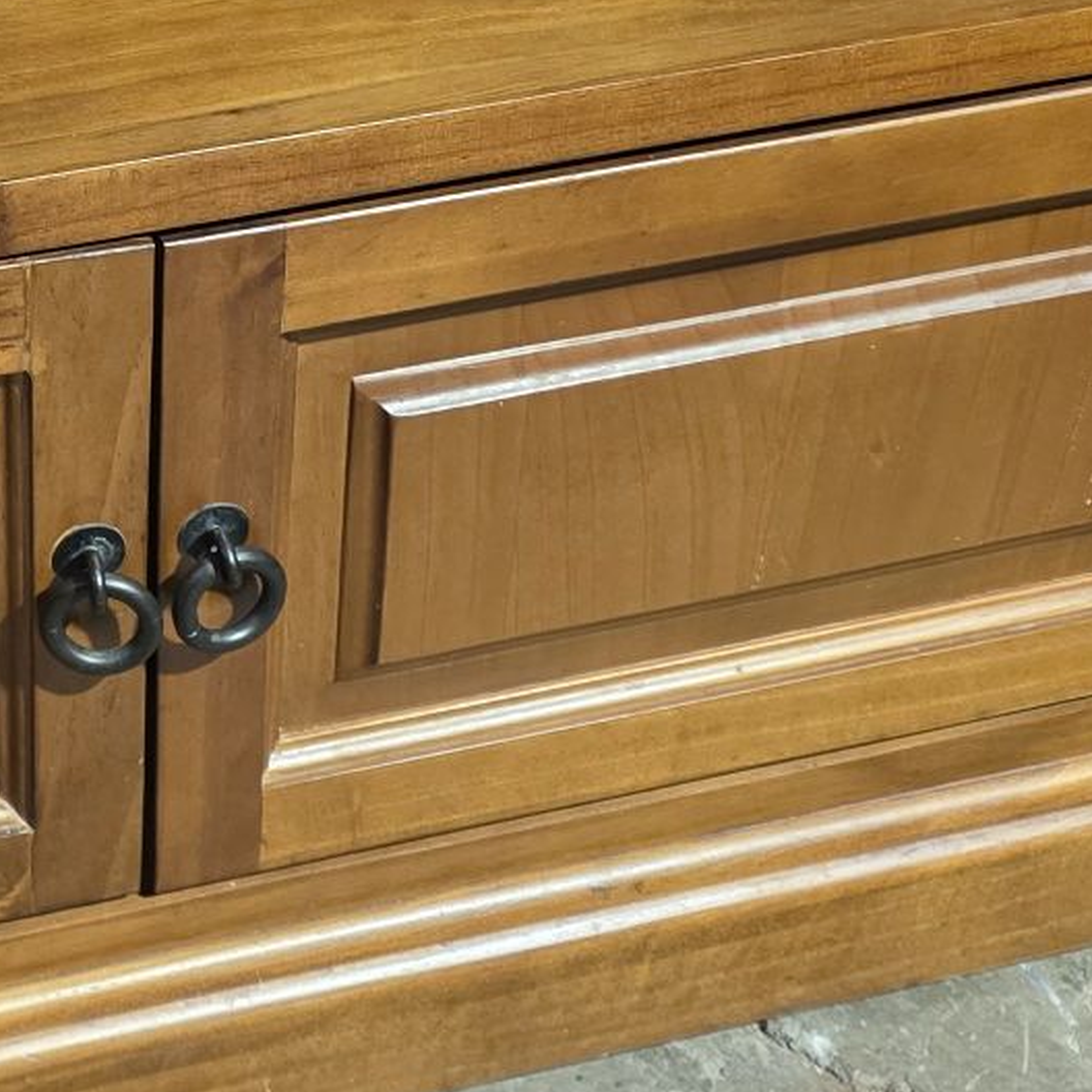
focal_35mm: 77
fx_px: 2748
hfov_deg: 21.5
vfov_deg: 22.3
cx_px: -60
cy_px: 300
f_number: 1.7
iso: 800
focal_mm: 6.3
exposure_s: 1/100
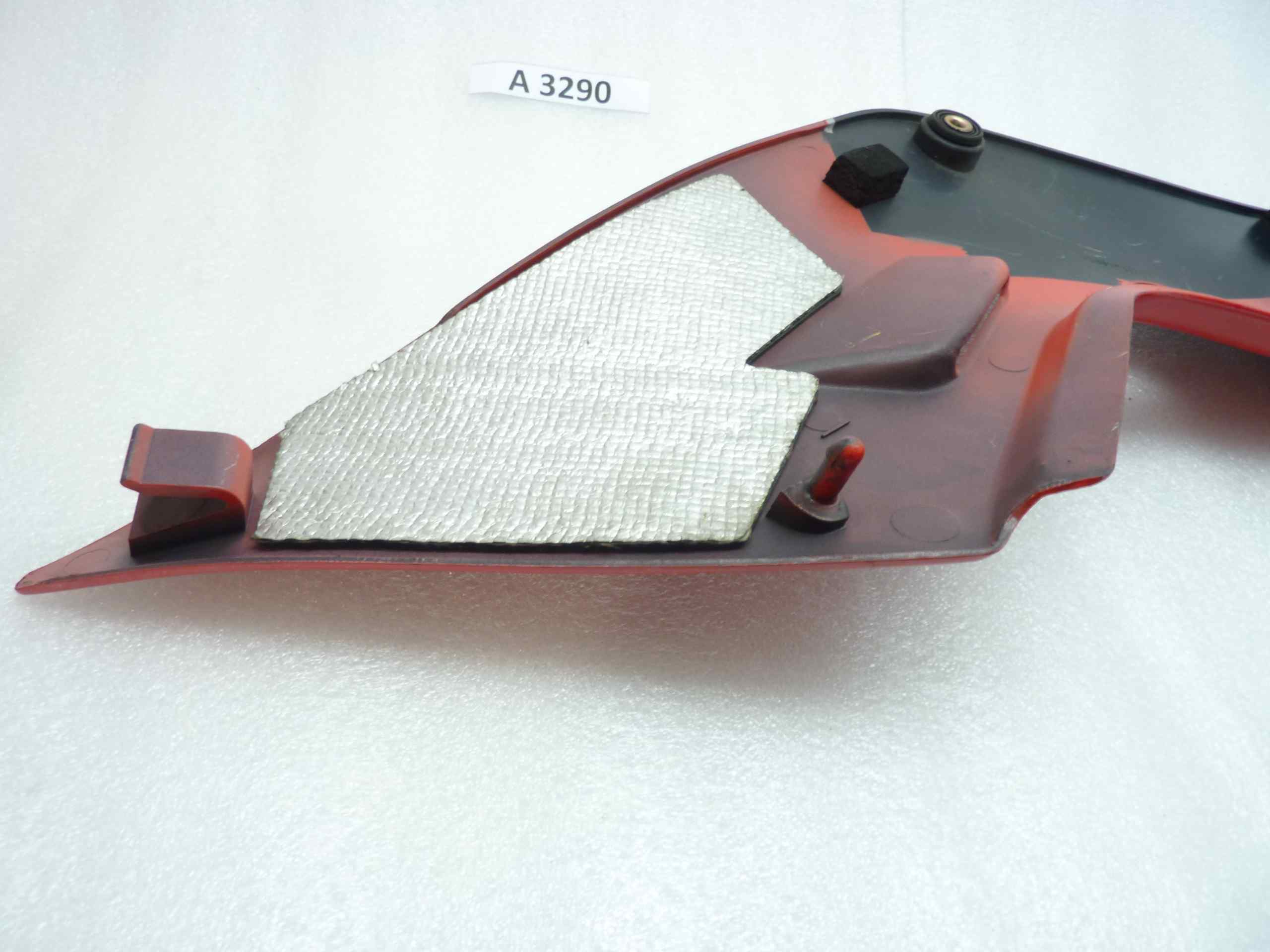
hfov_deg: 69.4
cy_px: 476
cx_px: 635
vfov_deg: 54.9
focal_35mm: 25
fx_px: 917
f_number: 3.3
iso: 80
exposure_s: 1/13
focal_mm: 4.1
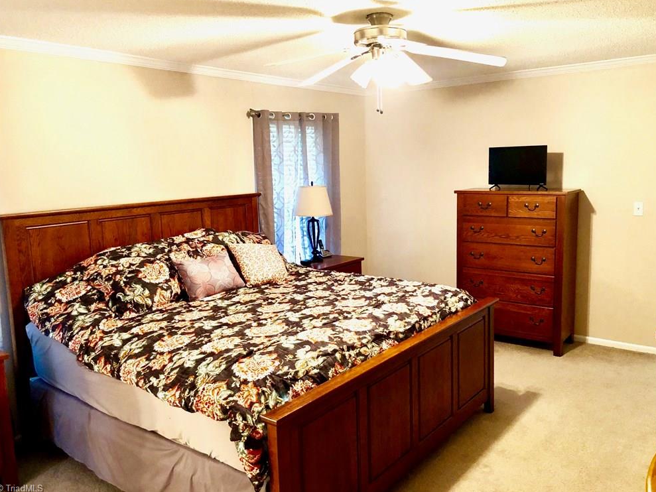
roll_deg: +1.7
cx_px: 335
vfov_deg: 48.2
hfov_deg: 61.6
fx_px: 550
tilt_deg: -9.1
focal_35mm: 29
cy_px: 240
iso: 80
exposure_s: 1/6
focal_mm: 3.99
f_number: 1.8
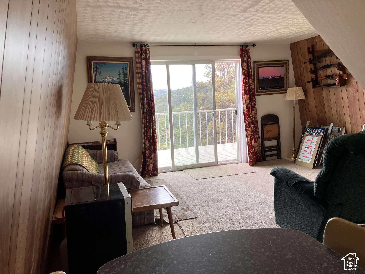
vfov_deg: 49.7
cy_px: 137
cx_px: 182
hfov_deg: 63.4
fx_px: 295
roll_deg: +3.3
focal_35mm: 28
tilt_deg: -8.1
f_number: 1.8
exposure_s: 1/121
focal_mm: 3.99
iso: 64
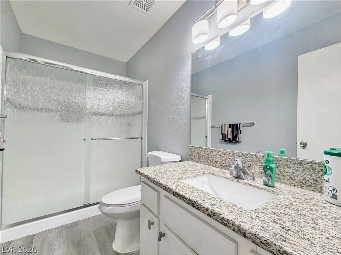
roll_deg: -0.9
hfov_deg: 102.1
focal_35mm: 14
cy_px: 128
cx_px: 170
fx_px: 138
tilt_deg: +1.1
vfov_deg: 85.6
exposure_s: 1/60
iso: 250
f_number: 2.2
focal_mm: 2.22
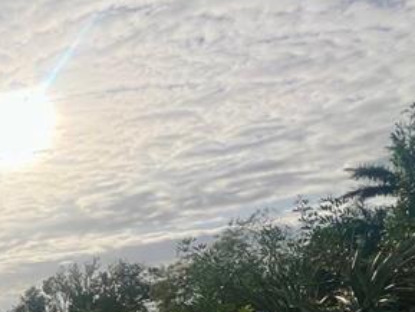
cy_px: 309
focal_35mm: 46
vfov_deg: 29.5
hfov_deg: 28.3
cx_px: -197
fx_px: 552
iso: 25
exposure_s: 1/6944
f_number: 1.8
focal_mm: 1.57
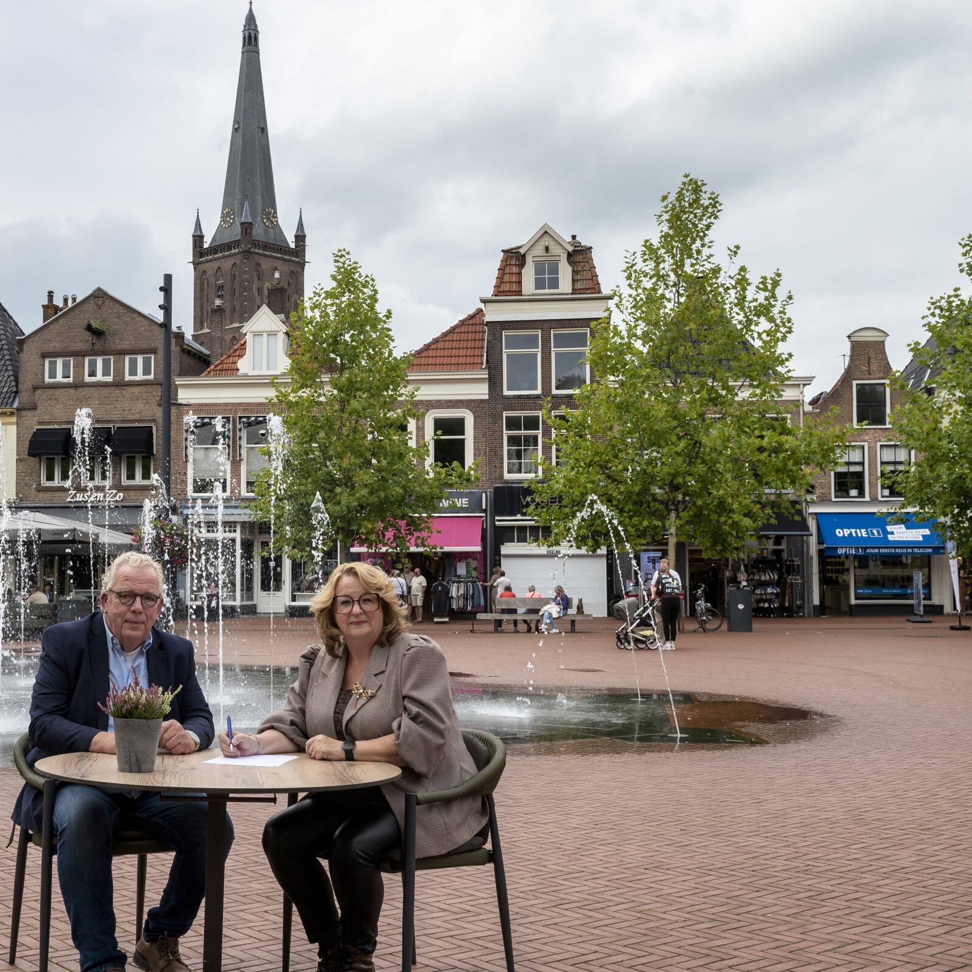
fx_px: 1334
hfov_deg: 39.6
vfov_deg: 40.0
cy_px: 471
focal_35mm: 42
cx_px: 340
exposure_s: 1/250
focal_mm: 31
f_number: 10
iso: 400
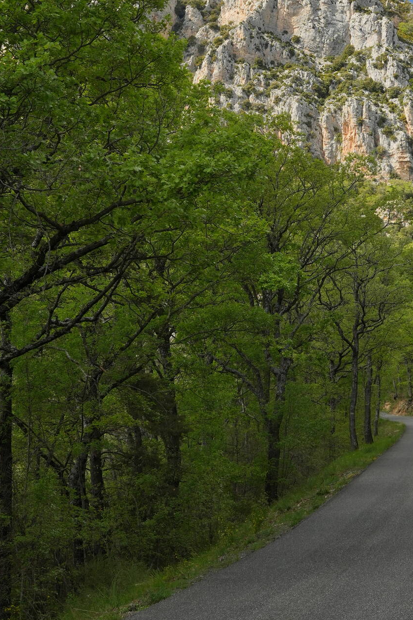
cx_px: 359
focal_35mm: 71
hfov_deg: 18.9
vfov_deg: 28.2
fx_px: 1222
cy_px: 193
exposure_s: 1/125
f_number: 10
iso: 200
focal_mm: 35
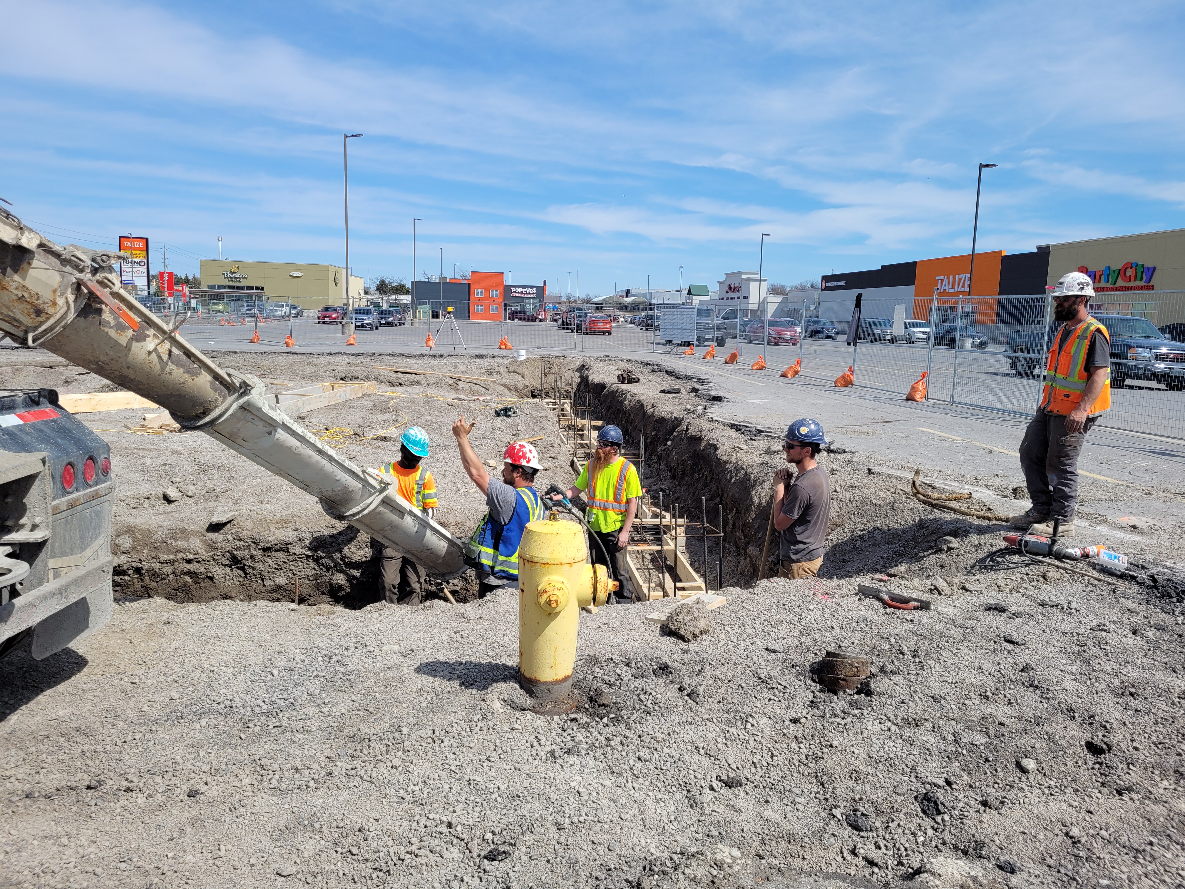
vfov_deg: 53.1
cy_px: 444
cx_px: 592
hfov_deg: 67.3
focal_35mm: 26
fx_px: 890
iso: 40
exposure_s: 1/2664
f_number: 1.8
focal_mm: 5.4
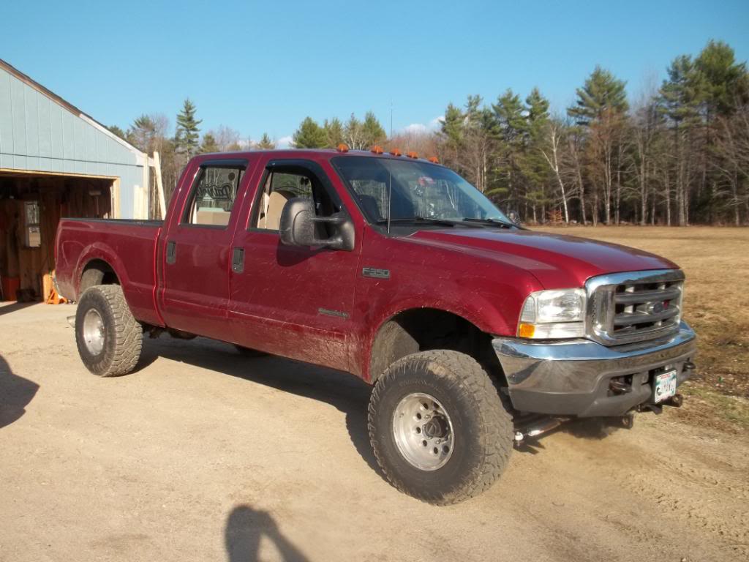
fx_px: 714
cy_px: 281
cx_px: 374
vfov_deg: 42.9
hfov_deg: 55.4
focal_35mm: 33
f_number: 8
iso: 64
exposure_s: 1/125
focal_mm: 5.9
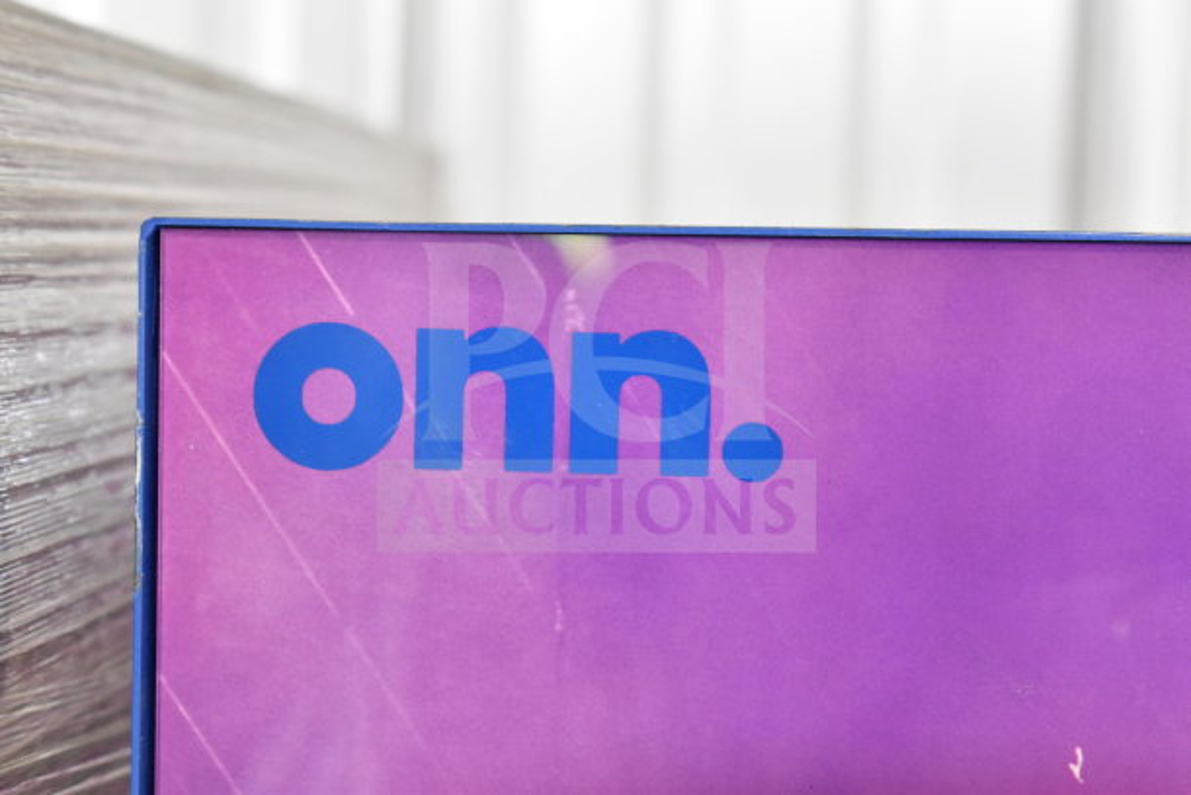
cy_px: 398
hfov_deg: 24.6
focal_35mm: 82
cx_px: 596
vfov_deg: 16.6
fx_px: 2730
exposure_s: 1/100
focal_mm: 55
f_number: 5.6
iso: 5000
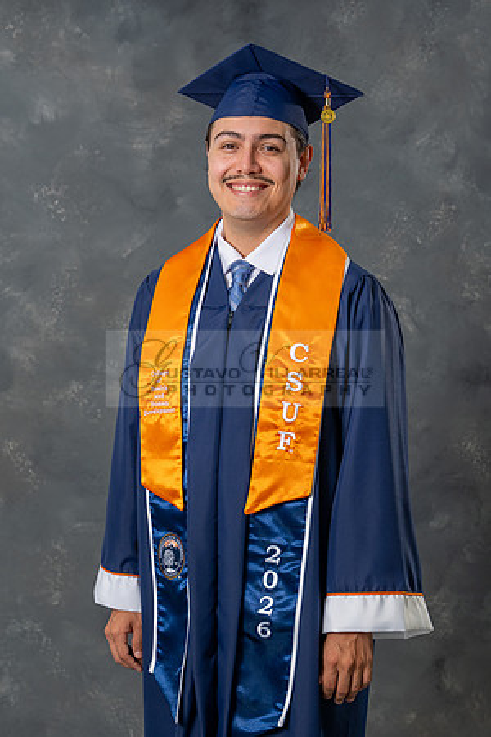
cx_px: 249
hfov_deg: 16.2
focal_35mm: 84
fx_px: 1727
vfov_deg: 24.1
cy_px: 362
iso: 200
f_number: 3.5
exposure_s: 1/200
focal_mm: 52
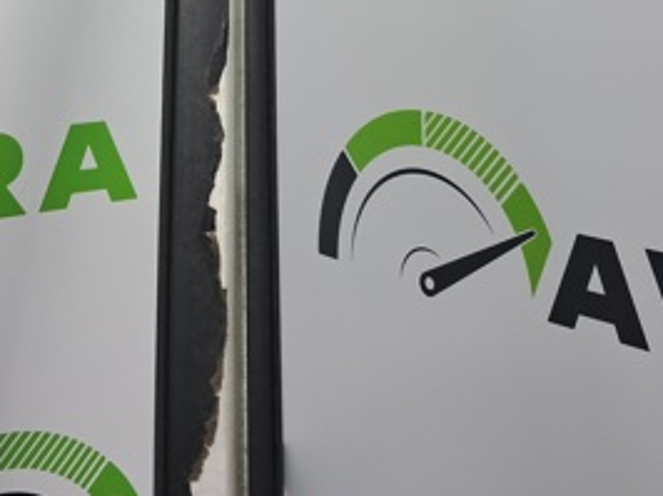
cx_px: 234
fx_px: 1244
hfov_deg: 29.7
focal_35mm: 65
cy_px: -31
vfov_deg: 21.5
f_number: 1.8
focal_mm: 4
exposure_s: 1/50
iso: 50
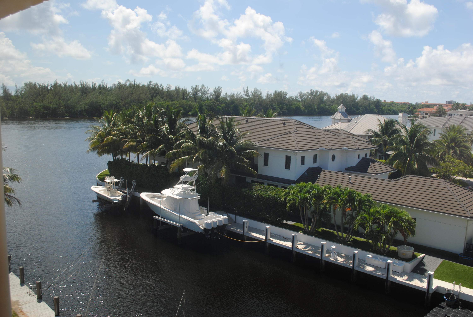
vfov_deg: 40.1
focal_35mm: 33
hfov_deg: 57.2
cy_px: 158
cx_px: 236
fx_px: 434
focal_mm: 22
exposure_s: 1/200
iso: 100
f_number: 6.3
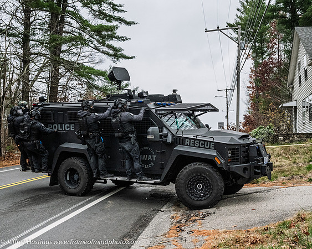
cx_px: 155
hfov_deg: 40.7
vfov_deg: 33.0
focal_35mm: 46
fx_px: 420
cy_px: 132
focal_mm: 36
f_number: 5.6
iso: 3200
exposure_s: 1/2000
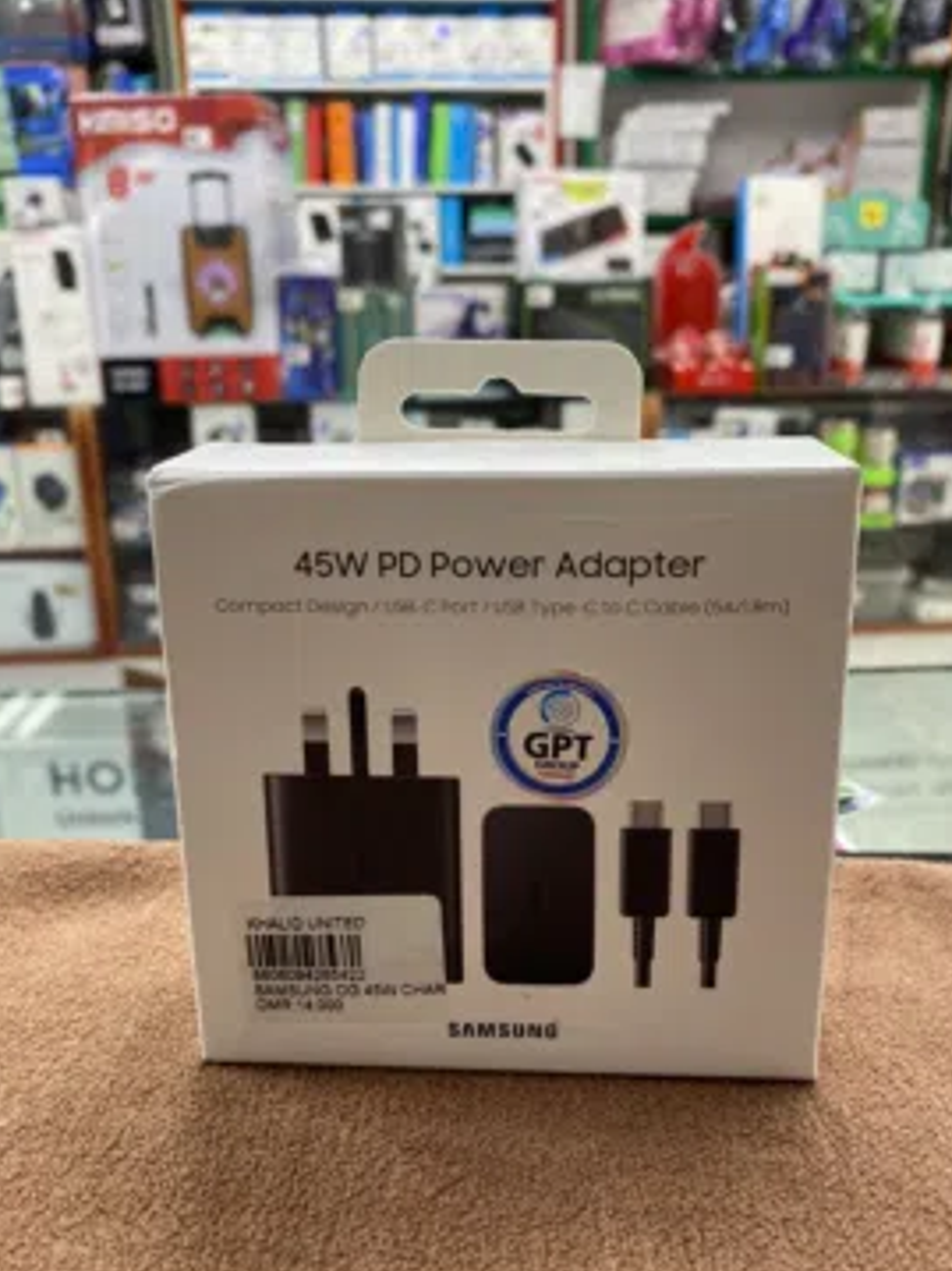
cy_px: 669
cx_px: 499
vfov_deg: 61.6
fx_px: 1064
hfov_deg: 48.2
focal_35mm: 29
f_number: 1.8
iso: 125
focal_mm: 4.25
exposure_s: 1/100
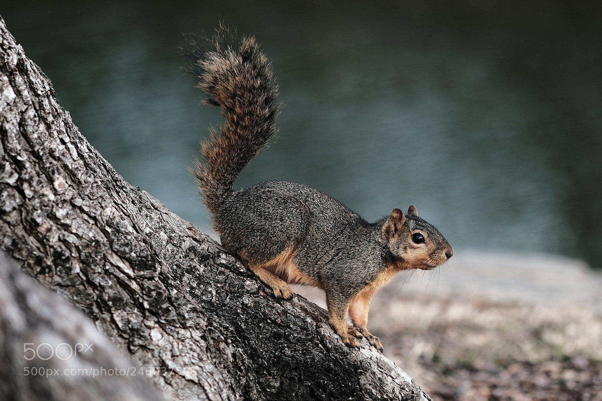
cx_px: 301
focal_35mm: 135
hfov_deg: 15.2
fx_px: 2257
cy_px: 200
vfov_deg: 10.2
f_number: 2
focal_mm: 90
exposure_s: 1/1000
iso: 250
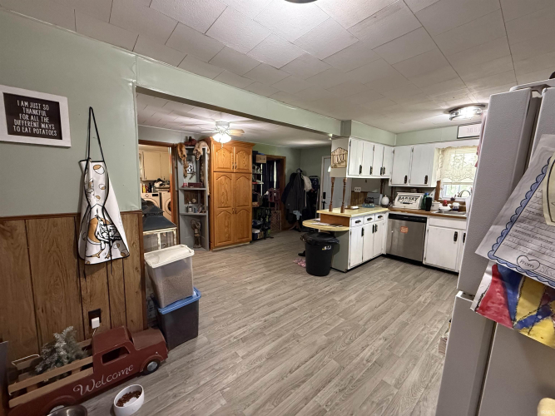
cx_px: 278
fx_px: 224
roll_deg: -1.9
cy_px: 208
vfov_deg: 85.7
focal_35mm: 14
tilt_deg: -6.9
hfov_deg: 102.1
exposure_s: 1/60
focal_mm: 2.22
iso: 640
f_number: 2.2
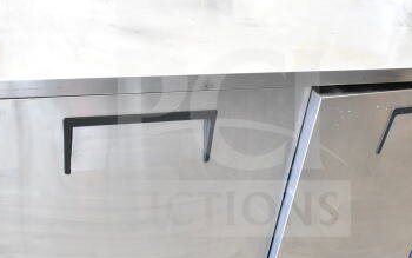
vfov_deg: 26.9
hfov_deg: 41.8
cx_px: 218
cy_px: 143
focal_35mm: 48
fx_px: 539
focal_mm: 18
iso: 1600
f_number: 4.5
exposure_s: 1/80
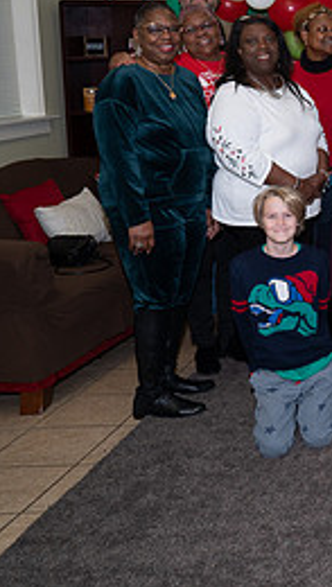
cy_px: 155
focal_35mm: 56
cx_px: 648
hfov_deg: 16.7
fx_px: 873
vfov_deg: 36.4
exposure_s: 1/80
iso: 400
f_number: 7.1
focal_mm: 24
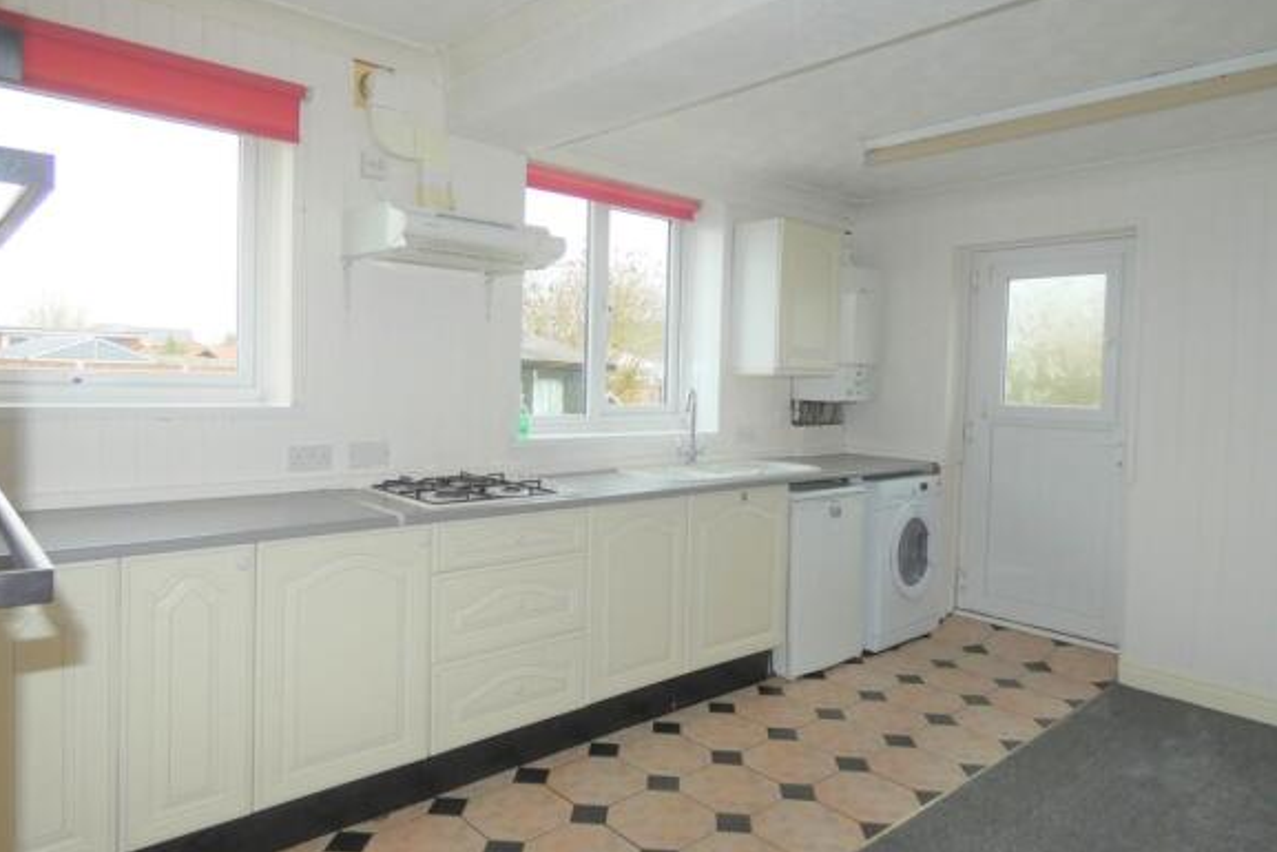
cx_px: 634
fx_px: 745
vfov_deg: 59.5
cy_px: 417
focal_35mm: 21
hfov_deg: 81.2
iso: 200
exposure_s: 1/60
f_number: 2.8
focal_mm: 3.6
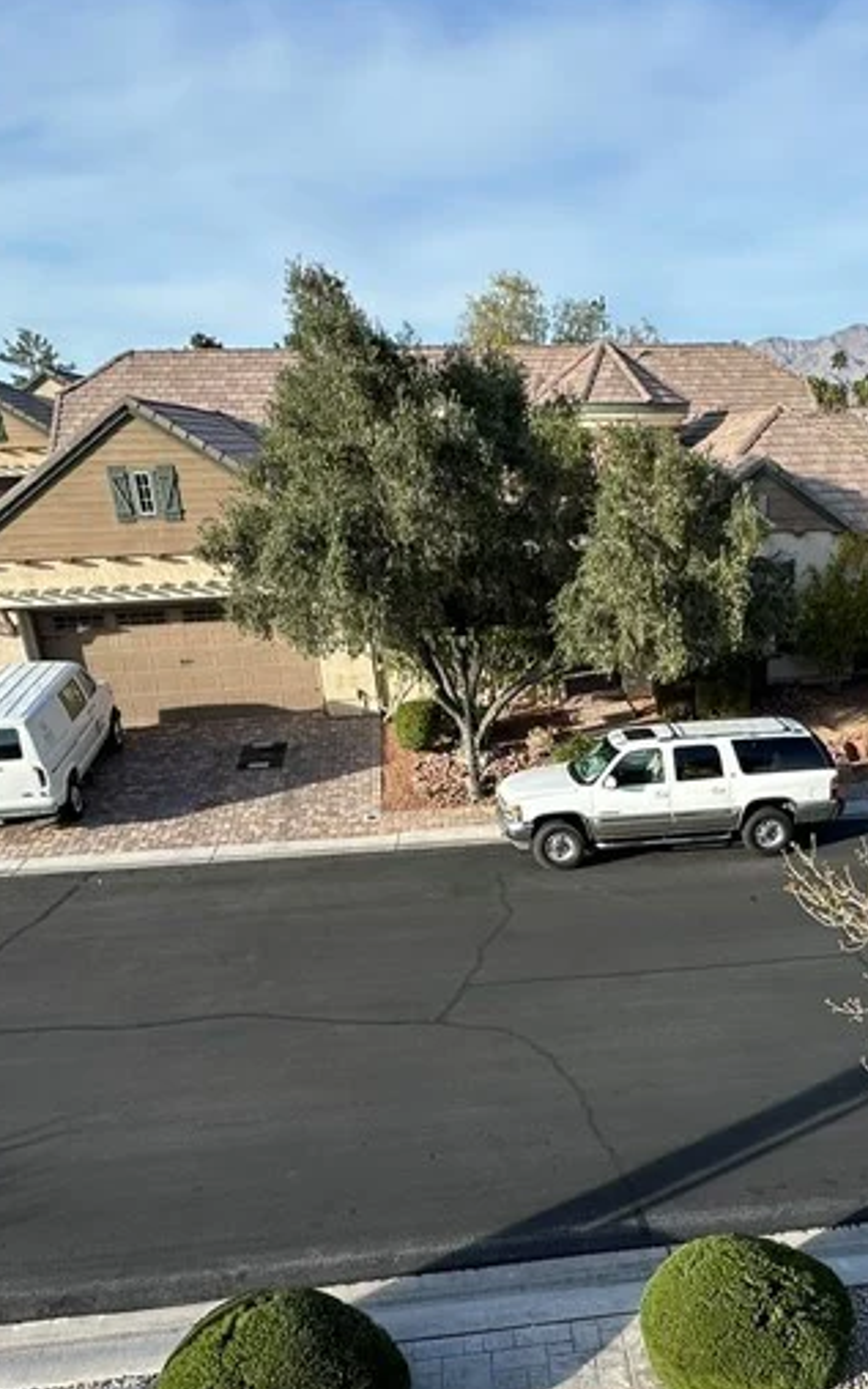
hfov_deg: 40.8
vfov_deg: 60.8
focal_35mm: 30
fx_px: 1135
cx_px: 641
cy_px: 970
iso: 40
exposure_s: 1/491
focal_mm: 2.22
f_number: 2.2
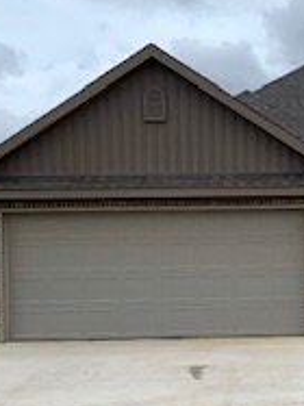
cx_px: 317
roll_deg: +0.3
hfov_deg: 16.2
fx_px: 1043
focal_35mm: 89
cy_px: 263
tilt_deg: +1.9
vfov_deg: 22.0
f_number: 1.8
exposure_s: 1/4902
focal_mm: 4.25
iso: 25
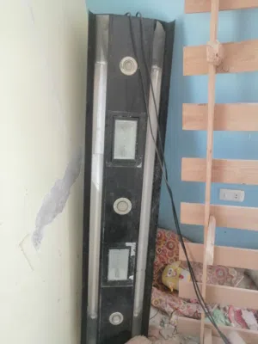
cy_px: 172
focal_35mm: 26
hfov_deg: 53.1
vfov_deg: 67.3
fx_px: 258
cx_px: 129
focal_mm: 3.96
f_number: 1.8
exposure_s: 1/33.3
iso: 125
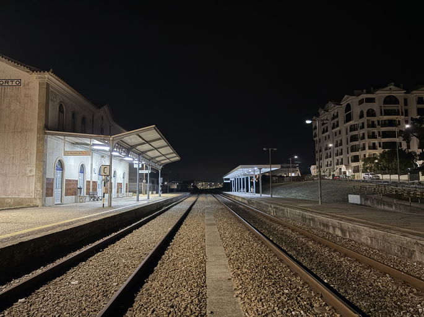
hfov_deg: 67.3
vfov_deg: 53.0
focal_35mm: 26
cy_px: 158
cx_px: 212
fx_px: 318
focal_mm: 5.96
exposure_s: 1/17
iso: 800
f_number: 1.6
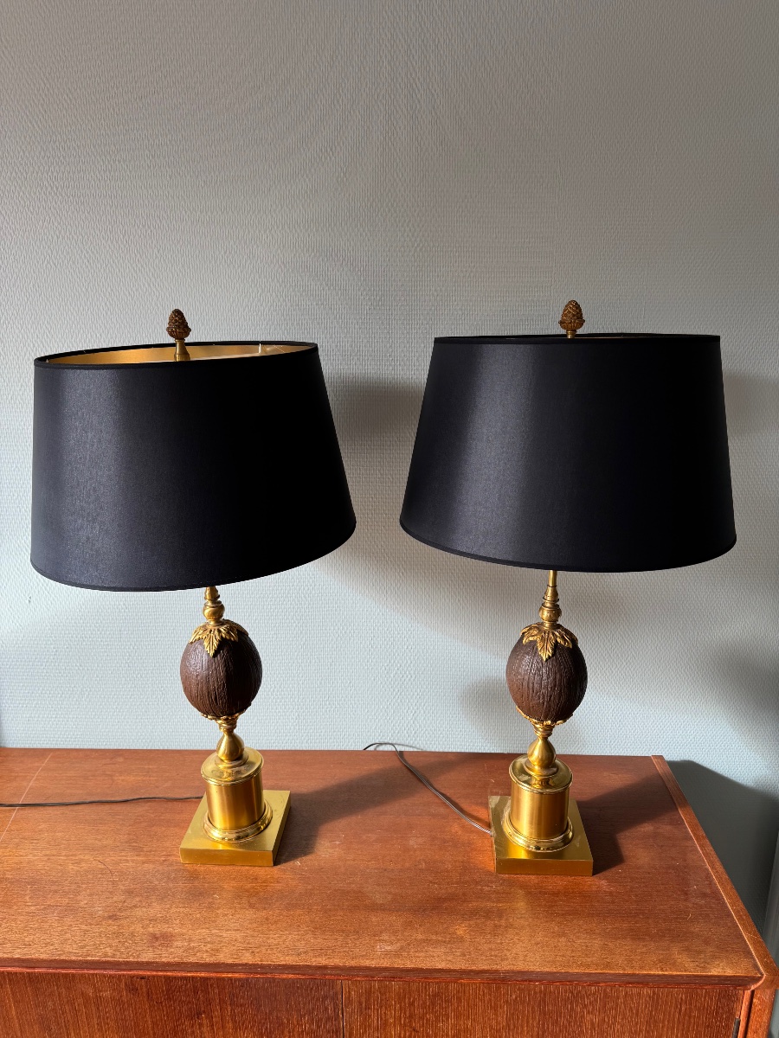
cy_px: 519
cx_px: 390
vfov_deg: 71.6
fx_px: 720
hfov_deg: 56.8
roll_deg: +1.3
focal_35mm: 24
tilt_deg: -15.5
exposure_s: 1/202
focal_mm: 6.76
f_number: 1.78
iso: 64
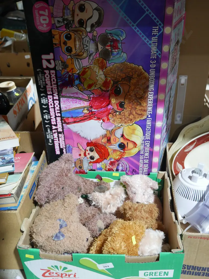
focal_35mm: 34
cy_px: 140
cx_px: 104
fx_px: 273
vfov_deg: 53.9
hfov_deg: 41.8
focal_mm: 17
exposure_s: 1/60
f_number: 4
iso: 1000
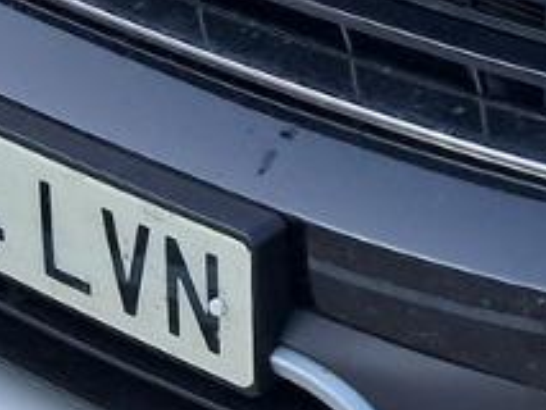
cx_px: 889
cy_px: -223
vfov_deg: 8.9
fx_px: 2557
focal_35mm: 162
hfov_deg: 11.5
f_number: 1.8
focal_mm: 4
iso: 50
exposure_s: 1/145
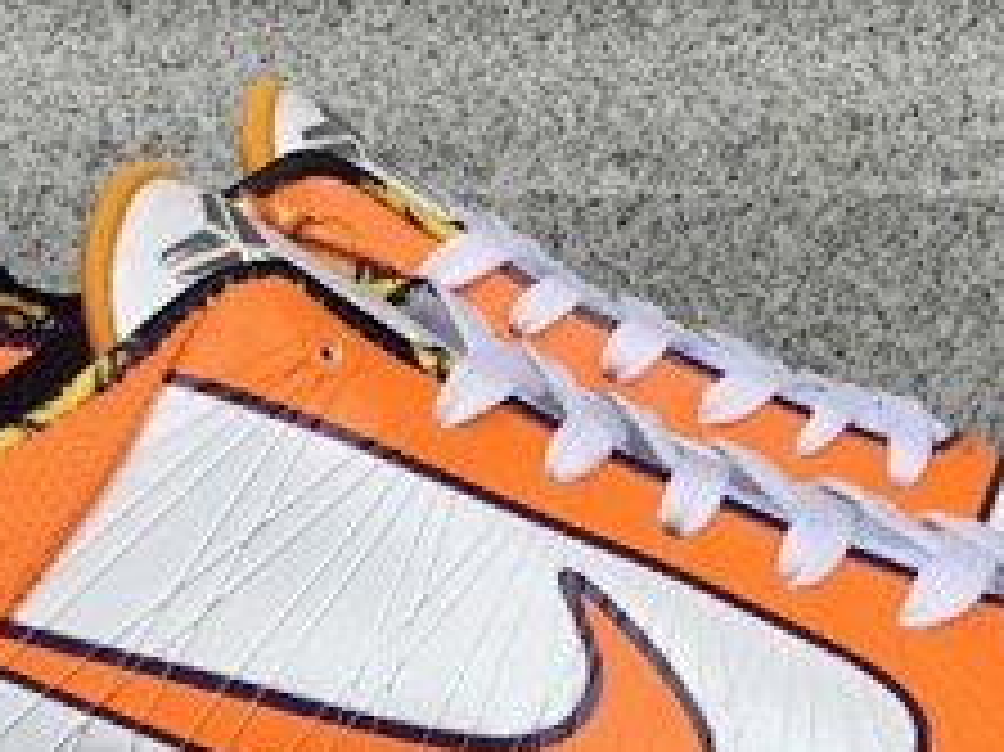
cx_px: 585
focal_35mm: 89
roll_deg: -0.1
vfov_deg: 15.8
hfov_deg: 22.0
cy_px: 955
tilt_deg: -19.7
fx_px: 2580
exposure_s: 1/299
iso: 25
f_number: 2.4
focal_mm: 3.3
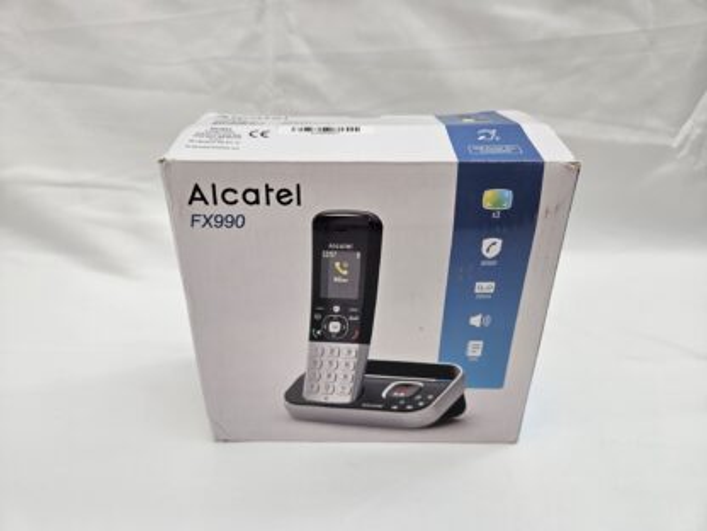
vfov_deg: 58.9
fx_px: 470
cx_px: 354
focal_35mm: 23
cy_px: 266
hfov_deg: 73.9
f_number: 1.8
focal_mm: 5.4
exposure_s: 1/158
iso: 25
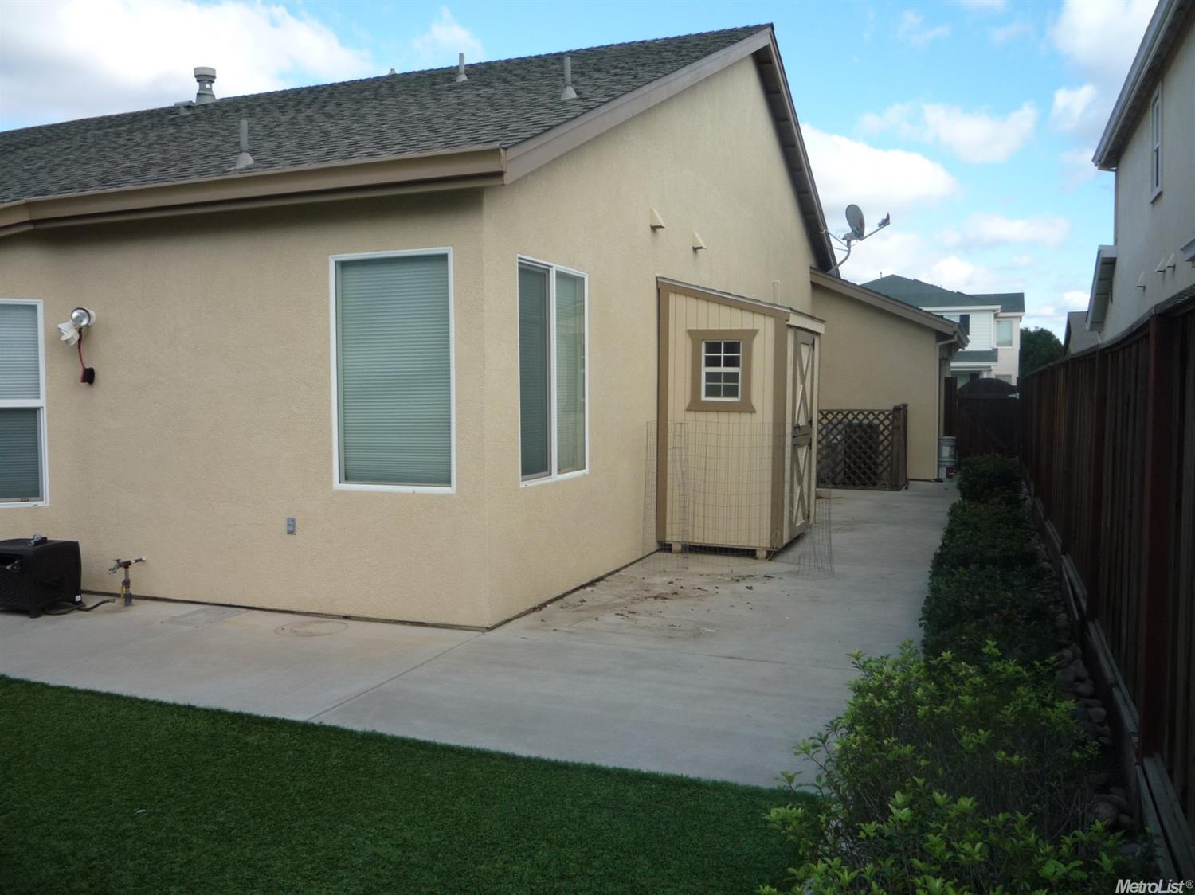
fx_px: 1035
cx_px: 598
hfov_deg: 60.0
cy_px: 448
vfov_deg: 46.8
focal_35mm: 30
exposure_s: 1/320
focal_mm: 5.2
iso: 100
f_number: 4
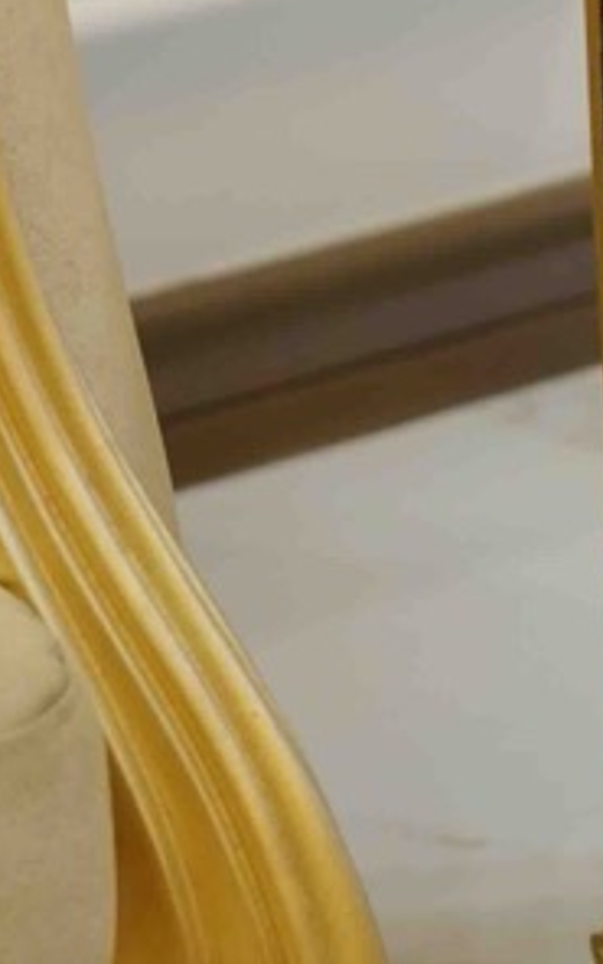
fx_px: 6074
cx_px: 1571
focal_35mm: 231
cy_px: -1251
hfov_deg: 5.4
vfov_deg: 8.4
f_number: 2.8
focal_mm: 35
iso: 320
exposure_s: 1/100
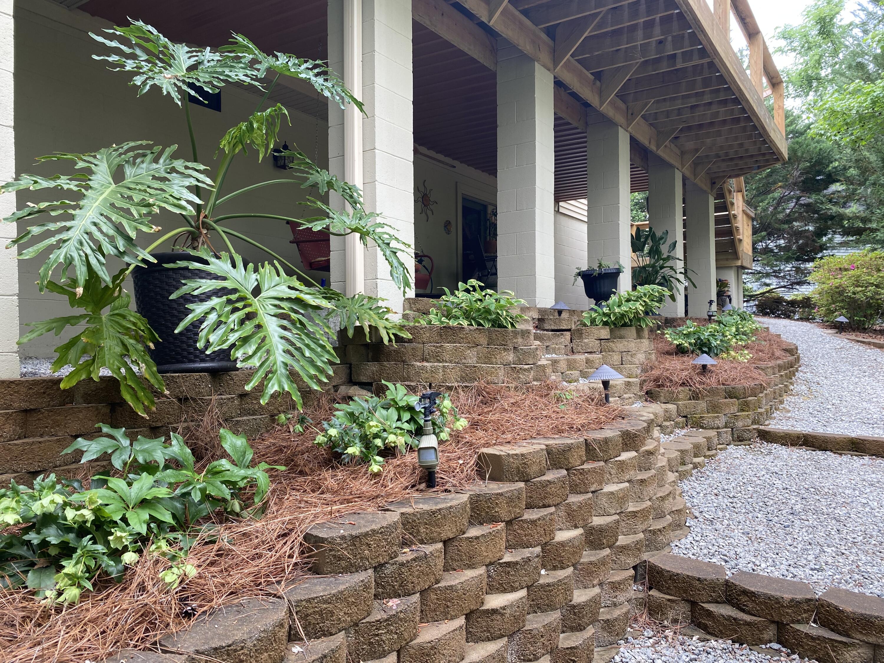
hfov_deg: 67.3
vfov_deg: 53.1
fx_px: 664
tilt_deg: +1.4
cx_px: 442
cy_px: 332
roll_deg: +0.6
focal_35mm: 26
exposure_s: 1/122
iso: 40
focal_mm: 4.25
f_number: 1.8
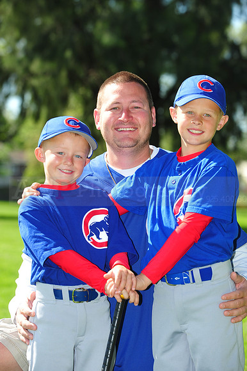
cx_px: 124
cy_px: 186
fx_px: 2061
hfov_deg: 6.9
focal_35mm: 200
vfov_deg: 10.3
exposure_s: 1/320
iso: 200
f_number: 7.1
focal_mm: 200
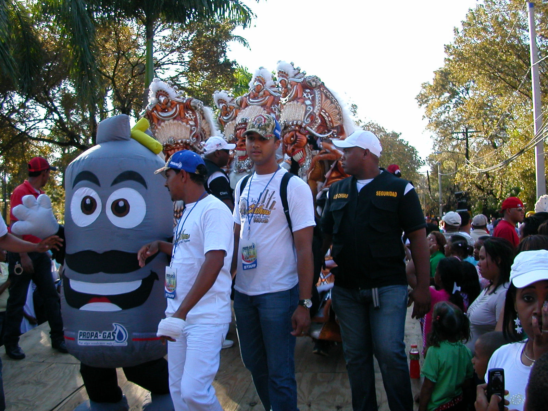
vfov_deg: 38.7
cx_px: 274
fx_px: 586
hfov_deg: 50.1
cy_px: 206
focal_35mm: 37
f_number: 2.7
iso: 100
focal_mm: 5.6
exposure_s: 1/364
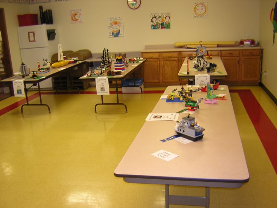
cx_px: 138
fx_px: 288
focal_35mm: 36
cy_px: 104
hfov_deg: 51.4
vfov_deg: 39.7
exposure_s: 1/30
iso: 100
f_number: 2.6
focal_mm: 4.7
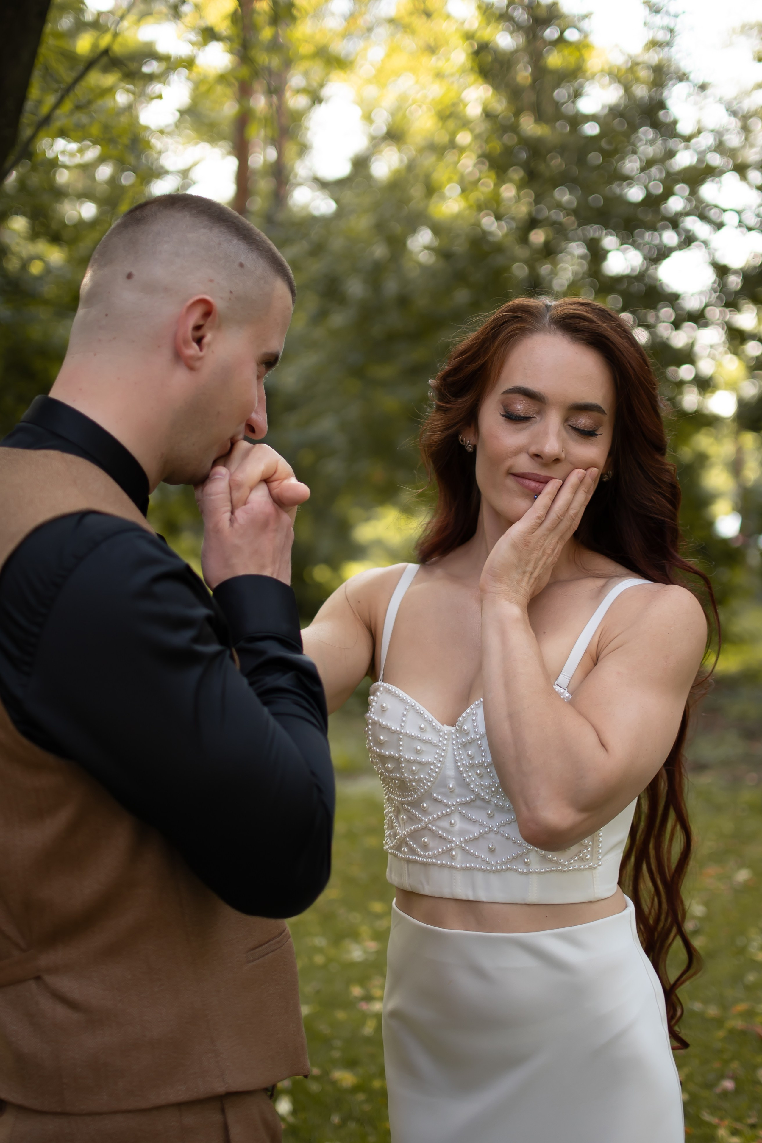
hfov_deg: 26.0
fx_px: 1651
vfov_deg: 38.2
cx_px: 381
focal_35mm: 52
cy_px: 572
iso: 320
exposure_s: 1/800
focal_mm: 35
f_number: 1.8
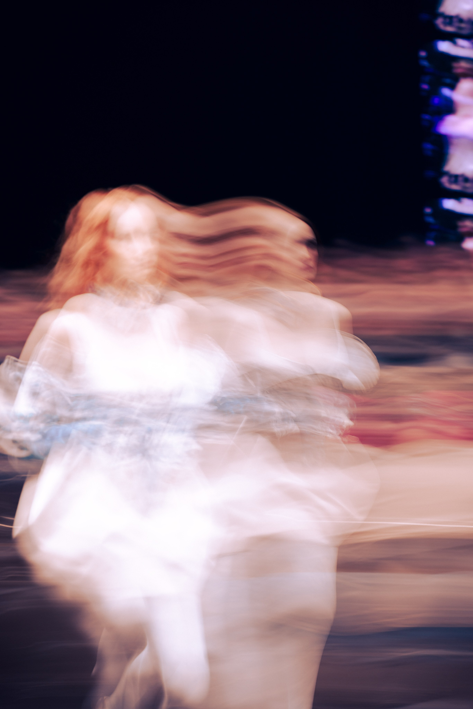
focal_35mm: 107
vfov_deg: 19.1
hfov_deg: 12.8
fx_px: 2109
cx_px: 236
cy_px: 354
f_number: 5
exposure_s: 1.6
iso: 100
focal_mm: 107
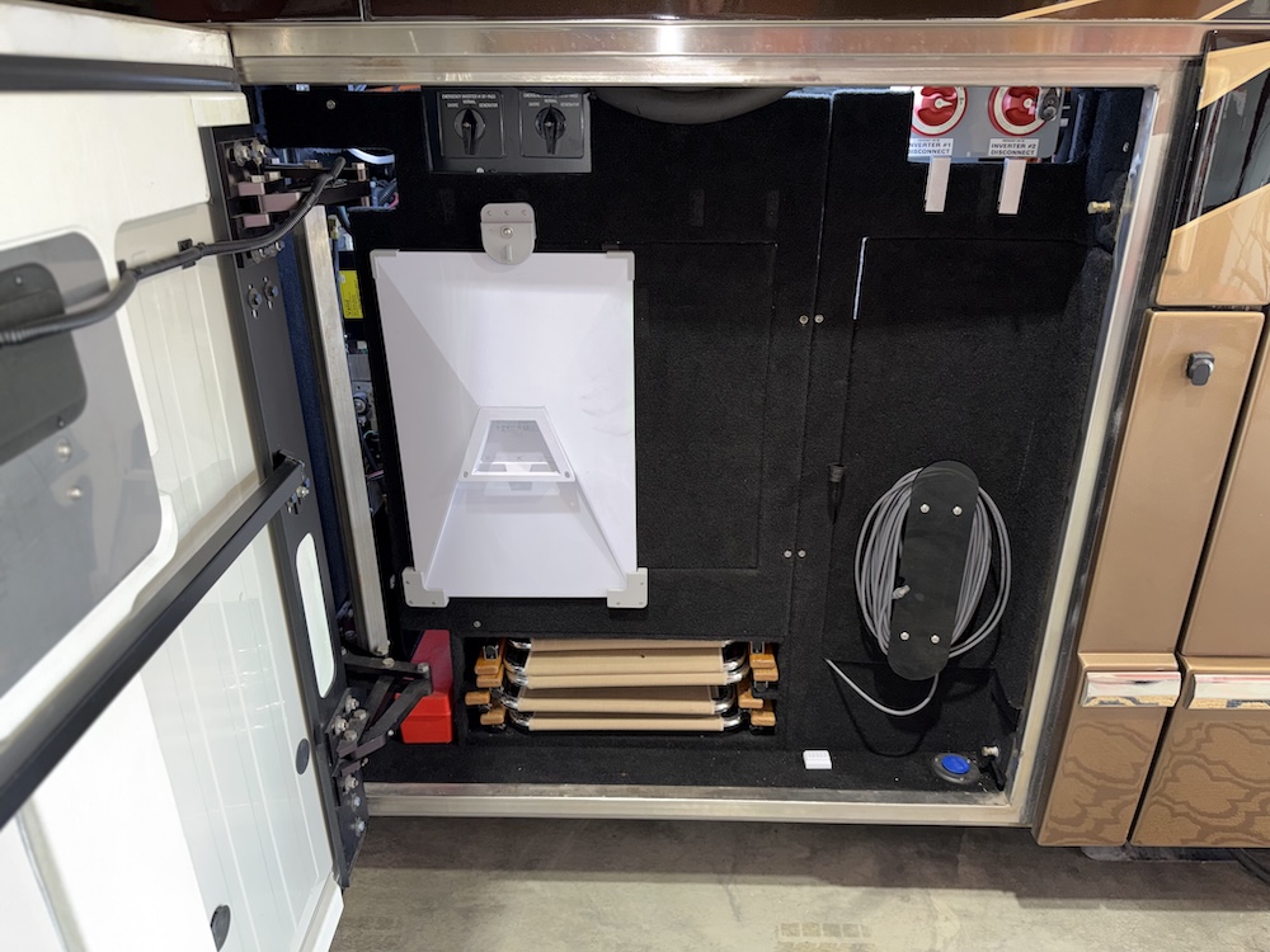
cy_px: 476
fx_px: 881
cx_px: 635
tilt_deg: -21.8
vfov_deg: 56.8
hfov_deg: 71.6
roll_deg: +0.4
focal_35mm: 24
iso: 100
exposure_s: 1/18
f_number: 1.78
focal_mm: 6.76
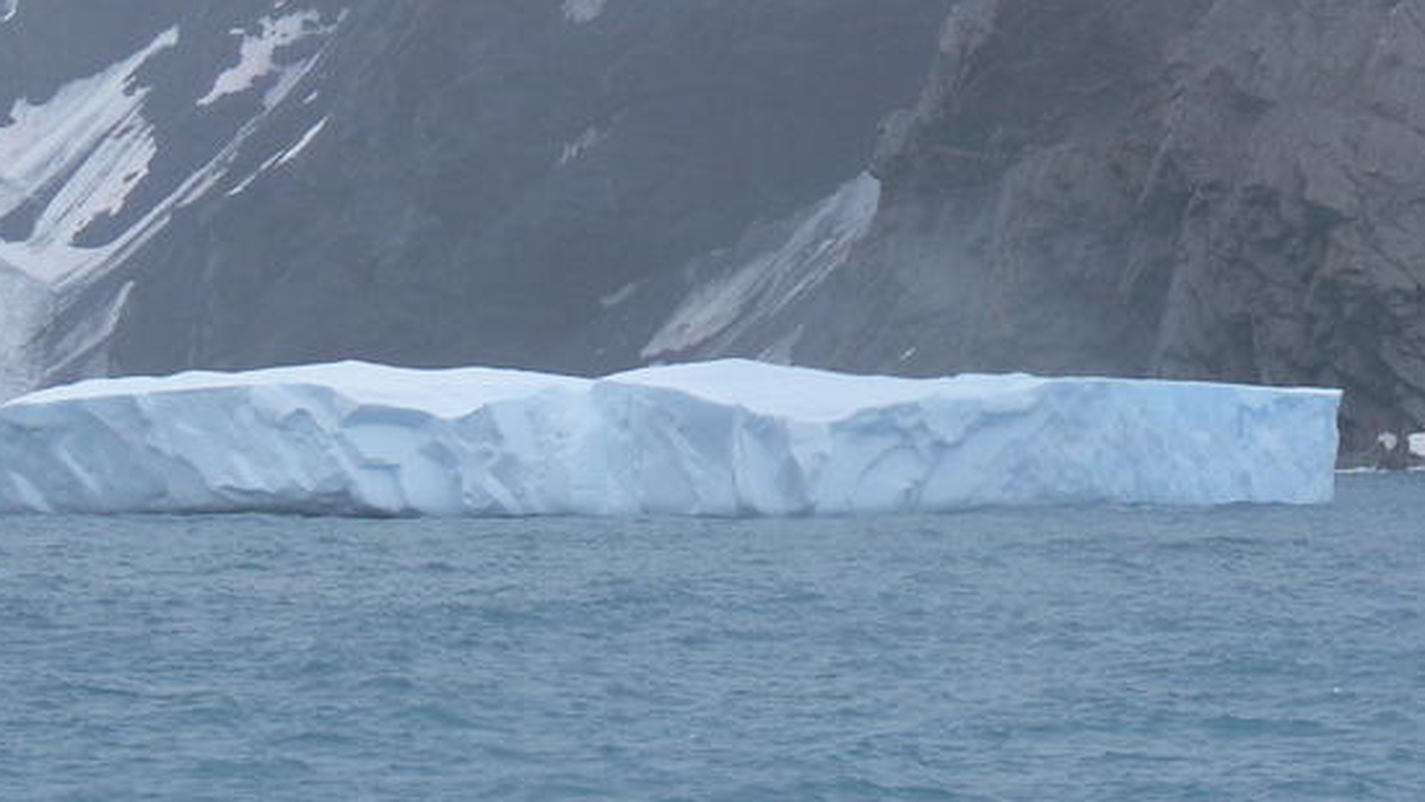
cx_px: 898
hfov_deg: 8.5
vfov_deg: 4.8
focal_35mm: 254
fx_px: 9599
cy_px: 44
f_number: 5.6
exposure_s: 1/160
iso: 80
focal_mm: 26.6
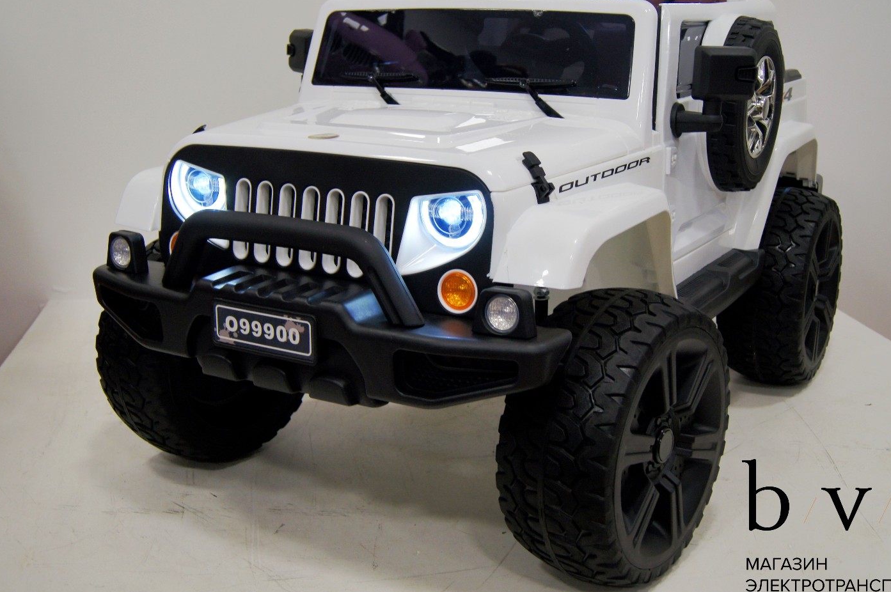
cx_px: 465
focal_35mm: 42
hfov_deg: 46.4
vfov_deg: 31.8
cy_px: 261
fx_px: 1039
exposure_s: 1/40
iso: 250
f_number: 4
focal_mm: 24
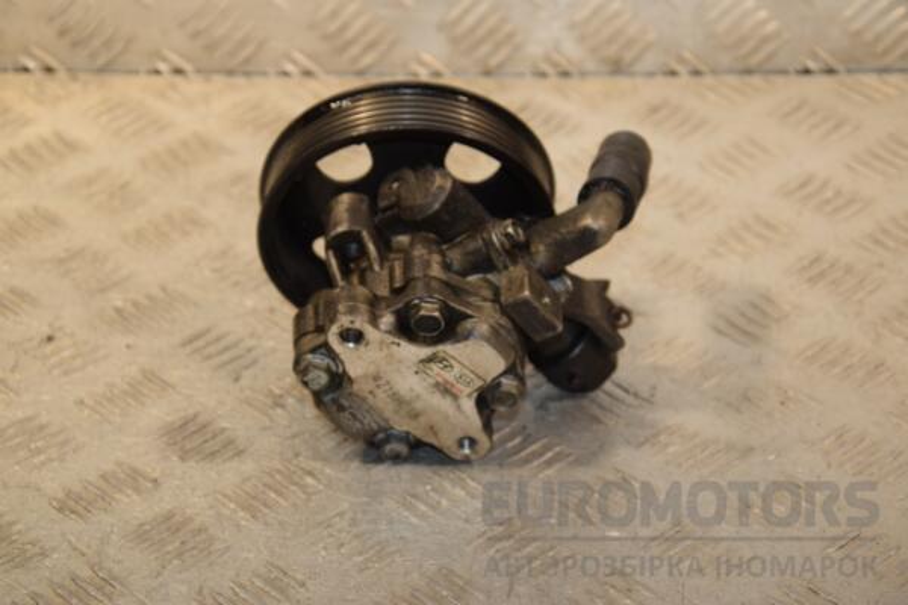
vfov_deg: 13.0
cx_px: 454
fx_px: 2648
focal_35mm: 105
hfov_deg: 19.5
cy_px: 302
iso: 800
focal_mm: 70
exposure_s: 1/200
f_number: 7.1
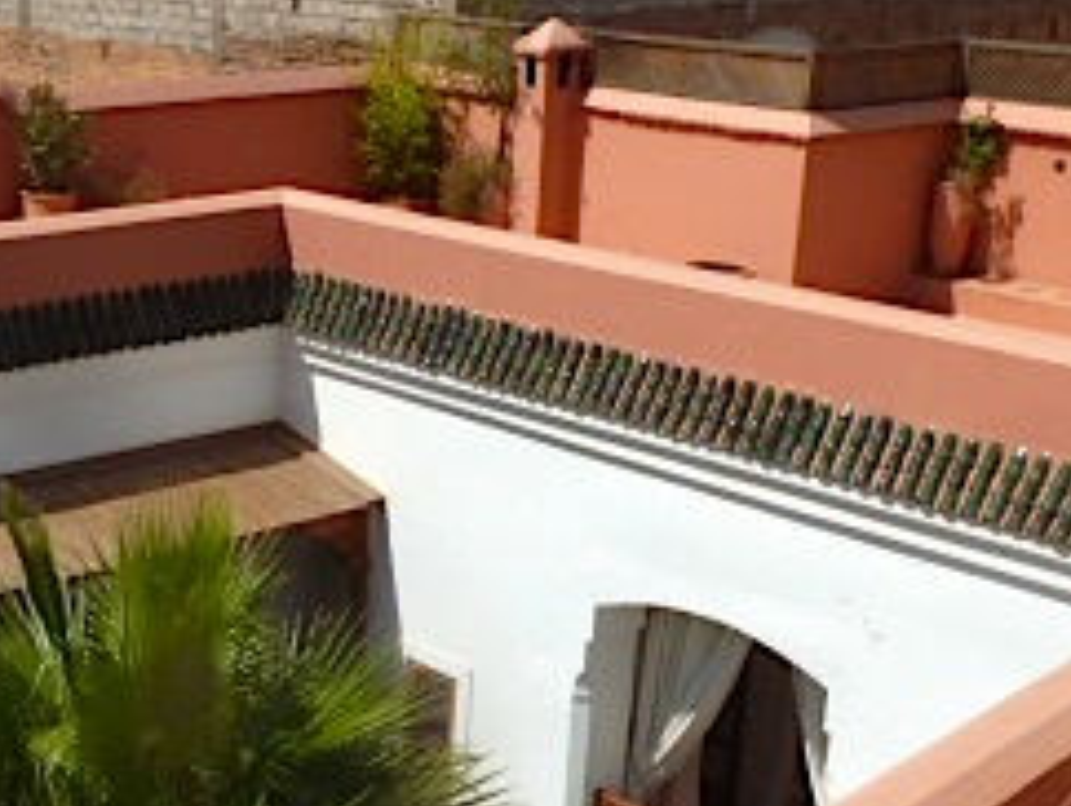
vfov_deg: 21.8
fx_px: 2044
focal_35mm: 66
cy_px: 735
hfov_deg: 28.6
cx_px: 190
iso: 80
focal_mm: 4.1
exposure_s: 1/640
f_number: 5.6
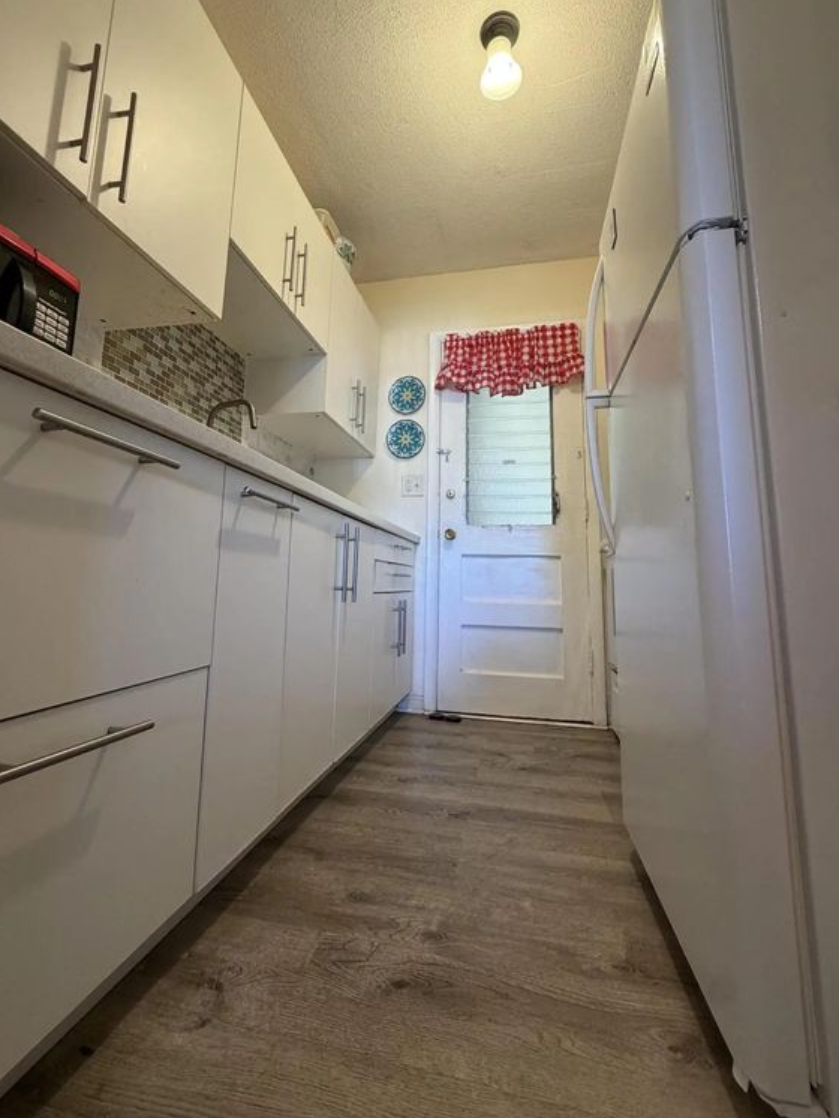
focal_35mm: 16
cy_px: 510
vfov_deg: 94.2
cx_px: 400
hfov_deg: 78.1
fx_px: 517
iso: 320
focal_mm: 2.22
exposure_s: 1/60
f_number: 2.2
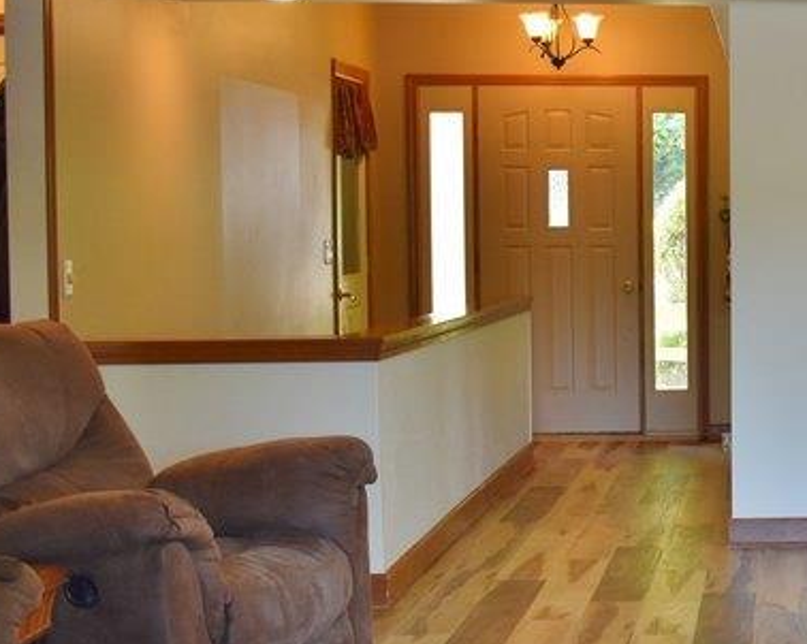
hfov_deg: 20.8
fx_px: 2005
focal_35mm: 84
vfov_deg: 18.3
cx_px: 1029
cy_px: 357
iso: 560
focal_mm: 22
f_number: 4
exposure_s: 1/60
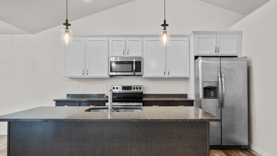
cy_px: 75
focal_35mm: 24
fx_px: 173
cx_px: 144
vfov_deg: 48.5
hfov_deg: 77.3
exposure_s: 1/25
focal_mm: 21.5
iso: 800
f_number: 6.3
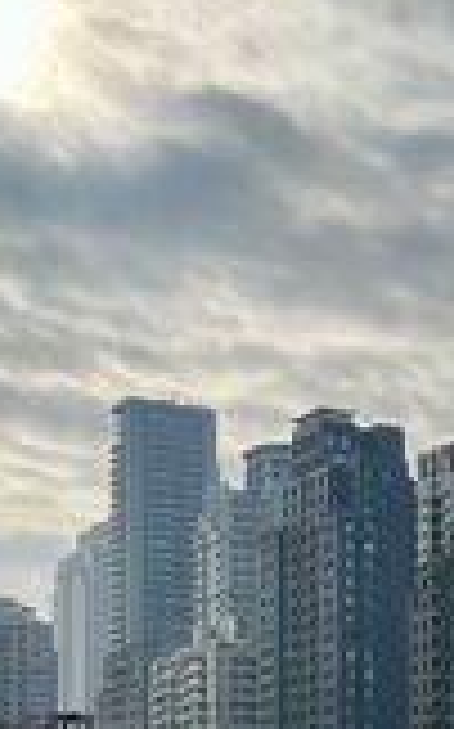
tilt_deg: +1.9
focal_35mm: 85
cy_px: 774
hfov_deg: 14.8
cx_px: 542
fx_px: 1686
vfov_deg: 23.1
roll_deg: -0.5
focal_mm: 5.1
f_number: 1.6
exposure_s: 1/6494
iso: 50
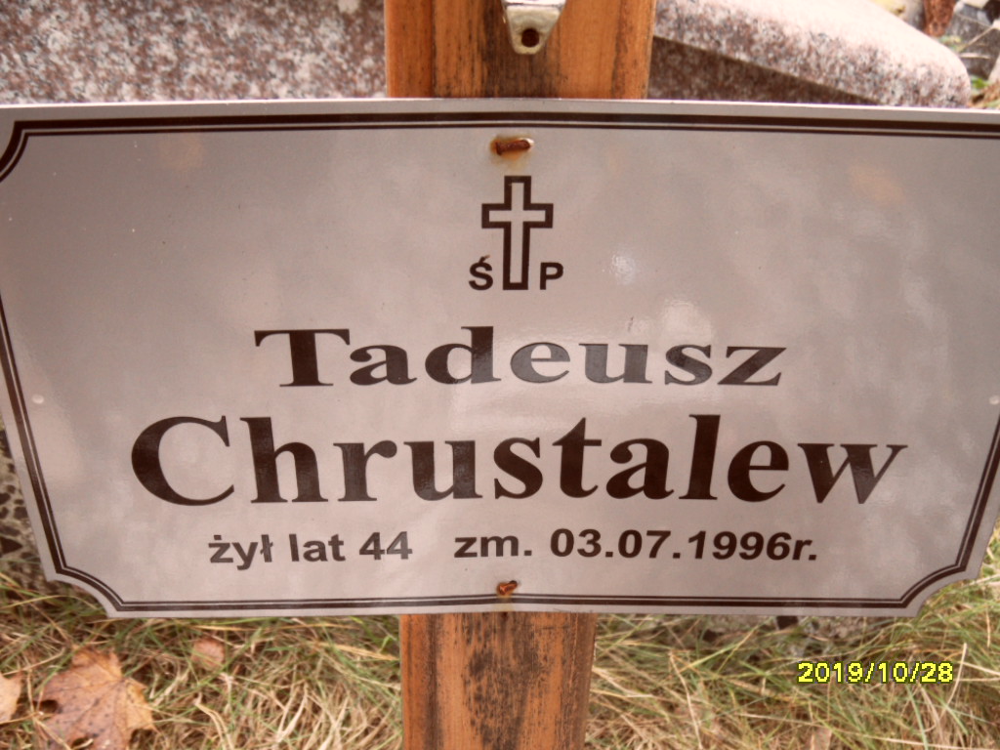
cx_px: 500
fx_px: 1156
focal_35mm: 40
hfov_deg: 46.8
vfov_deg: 36.0
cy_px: 375
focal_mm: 6.5
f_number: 3.6
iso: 80
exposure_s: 1/60
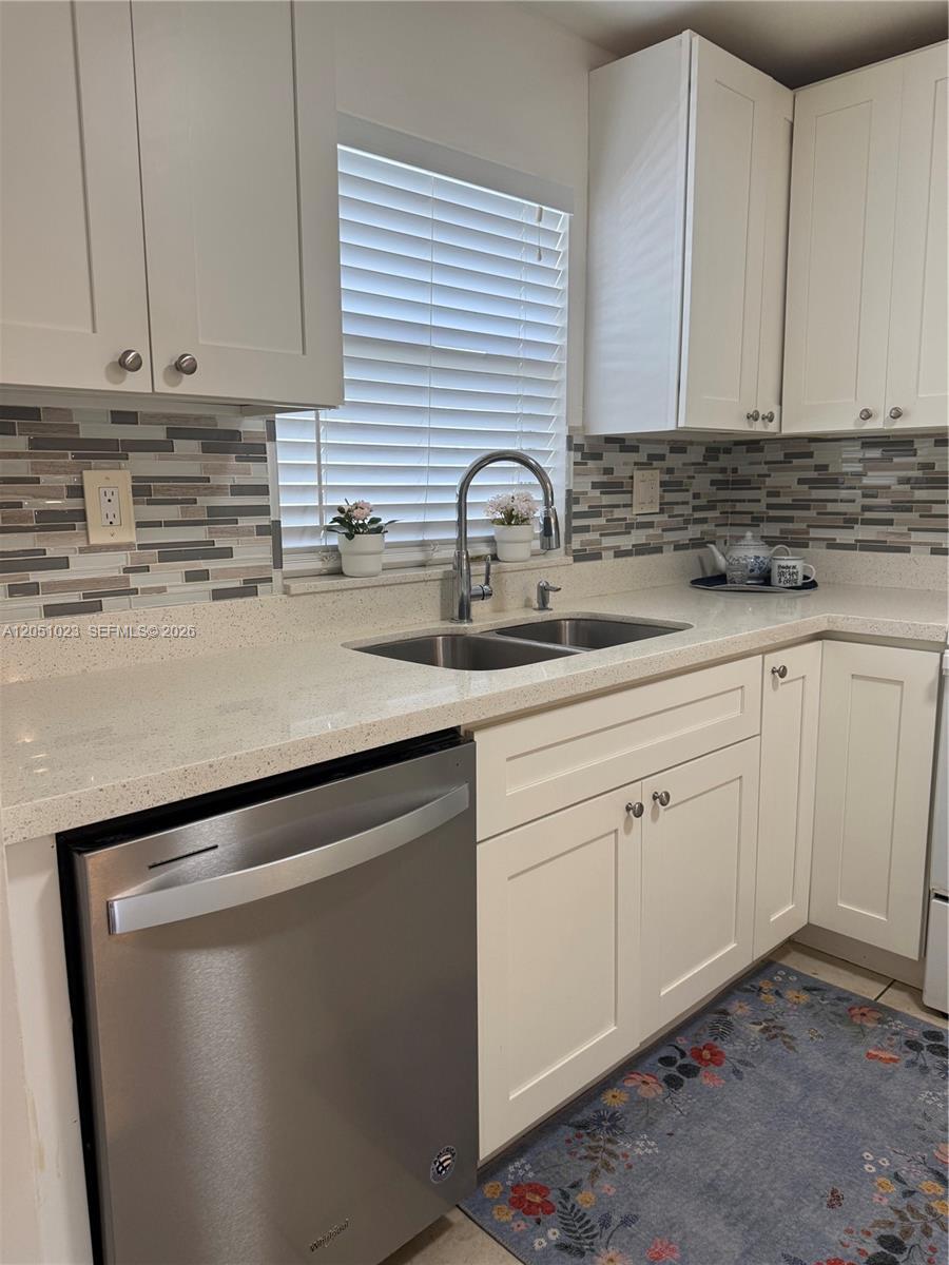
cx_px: 474
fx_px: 877
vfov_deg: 71.6
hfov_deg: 56.8
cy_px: 632
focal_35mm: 24
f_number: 1.78
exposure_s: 1/120
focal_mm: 6.76
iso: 125
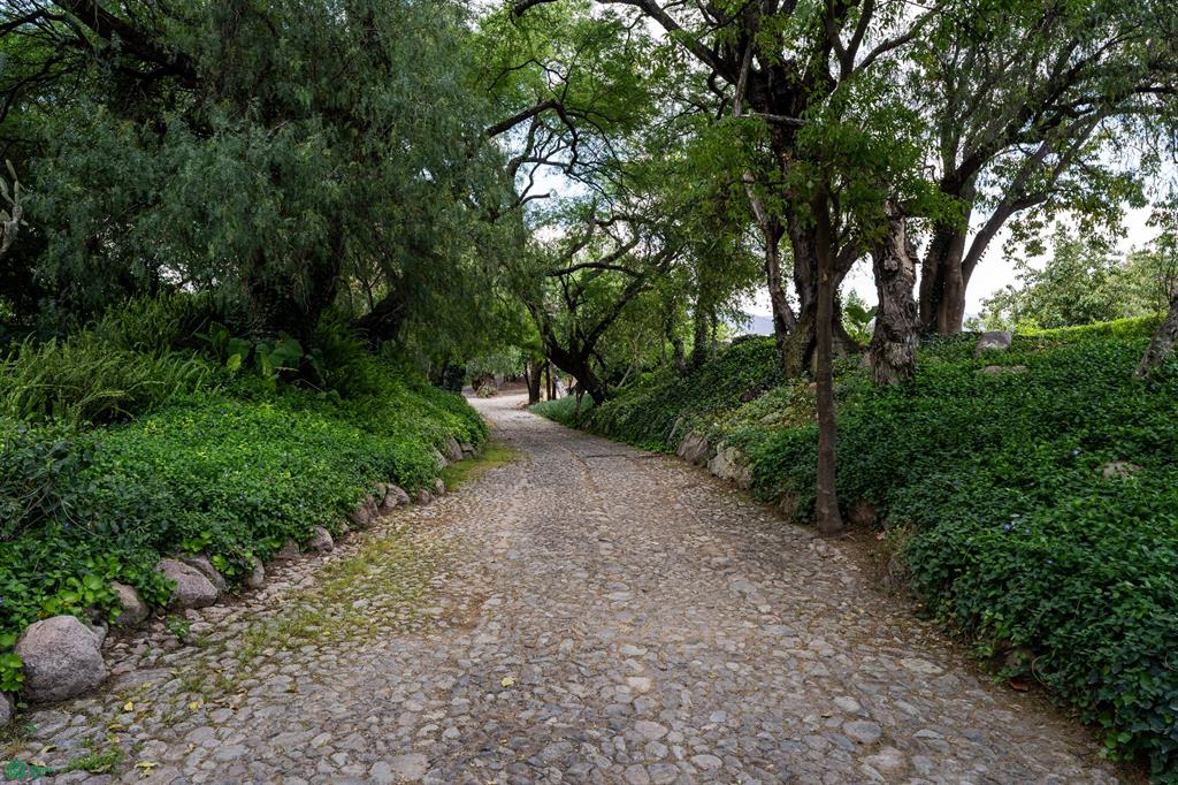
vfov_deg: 53.3
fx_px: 782
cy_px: 392
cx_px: 589
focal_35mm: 24
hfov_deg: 74.0
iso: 320
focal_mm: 23.9
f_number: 10
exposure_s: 1/80
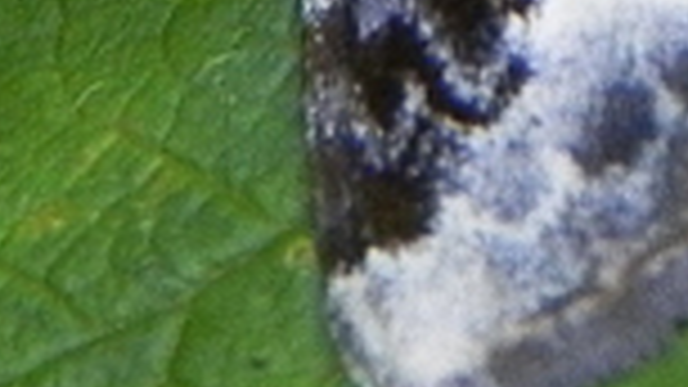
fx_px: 13972
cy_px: -612
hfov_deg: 2.8
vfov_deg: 1.6
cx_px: 827
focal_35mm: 766
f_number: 4
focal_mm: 18.8
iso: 247
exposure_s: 1/125
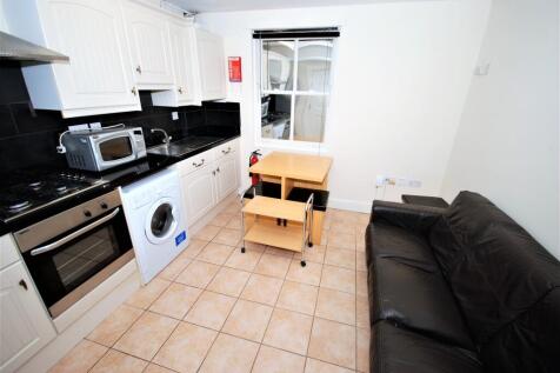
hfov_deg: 100.4
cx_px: 280
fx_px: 233
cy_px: 186
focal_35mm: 15
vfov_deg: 77.3
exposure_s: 1/60
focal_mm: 10
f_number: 4
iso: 100
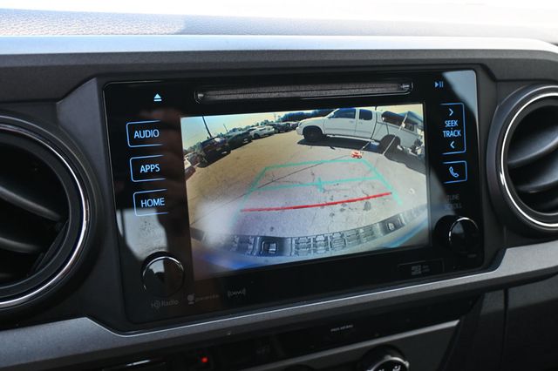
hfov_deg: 57.2
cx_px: 279
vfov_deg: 39.9
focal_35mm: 33
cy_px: 186
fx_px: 511
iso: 560
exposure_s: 1/125
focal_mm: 22
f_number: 4
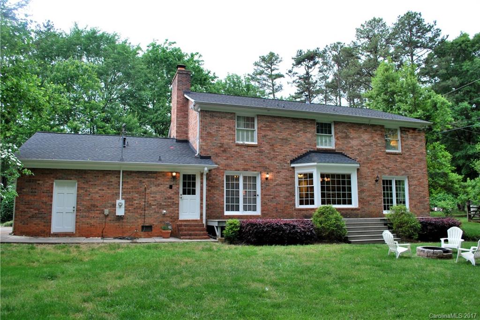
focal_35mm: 27
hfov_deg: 67.4
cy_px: 160
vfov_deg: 48.0
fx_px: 360
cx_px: 240
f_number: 5
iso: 200
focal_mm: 18
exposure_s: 1/100
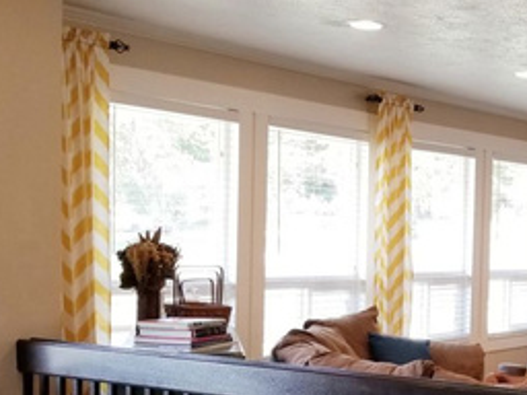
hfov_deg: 26.8
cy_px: 313
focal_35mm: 65
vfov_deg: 22.3
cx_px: 611
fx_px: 990
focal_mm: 4.25
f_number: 1.7
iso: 64
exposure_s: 1/60
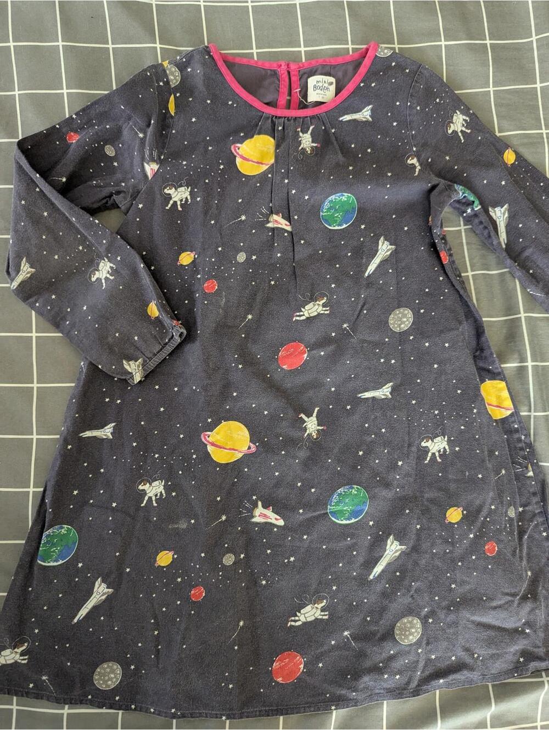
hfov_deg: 56.9
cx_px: 274
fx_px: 506
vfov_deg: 71.5
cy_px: 365
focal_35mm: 24
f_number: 1.85
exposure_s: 1/198
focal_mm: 6.81
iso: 1476
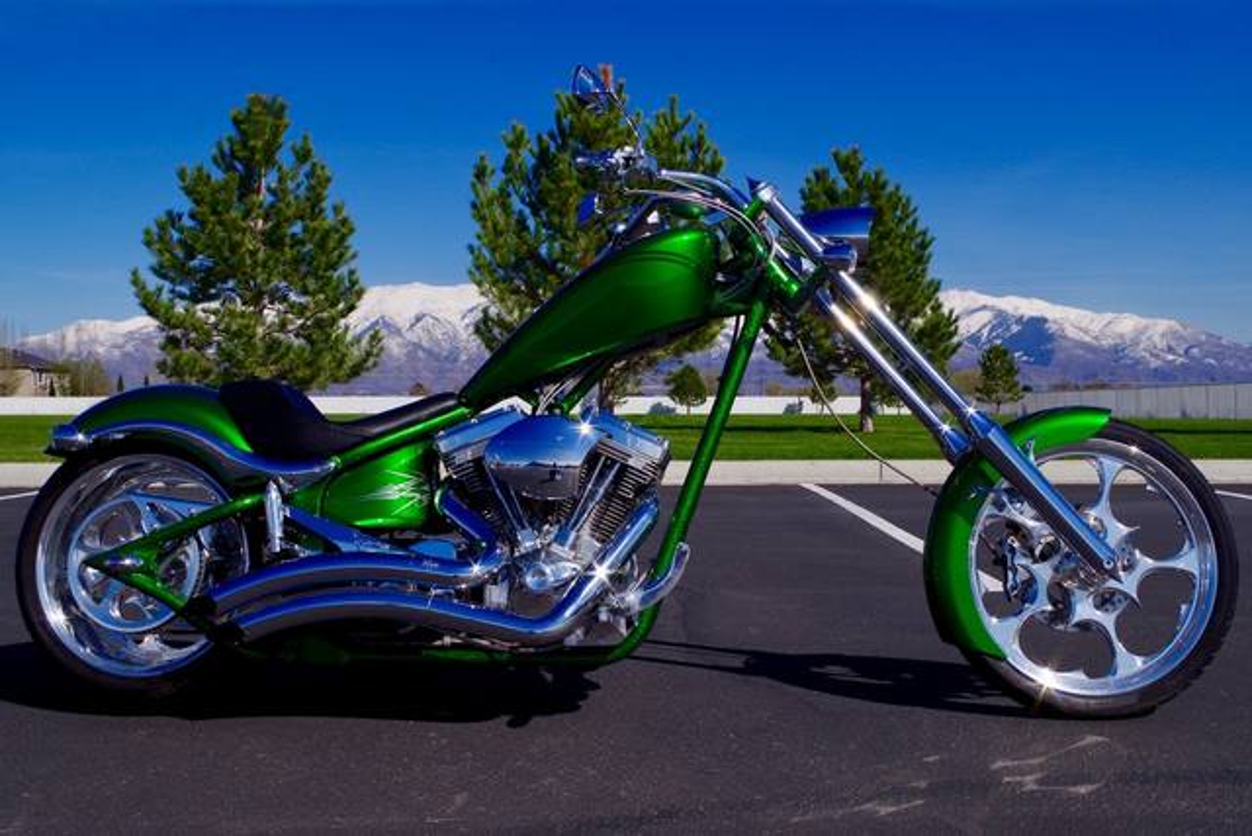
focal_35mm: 36
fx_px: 1252
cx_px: 626
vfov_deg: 36.9
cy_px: 418
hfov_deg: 53.1
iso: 200
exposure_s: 1/400
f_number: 14
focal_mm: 24.38
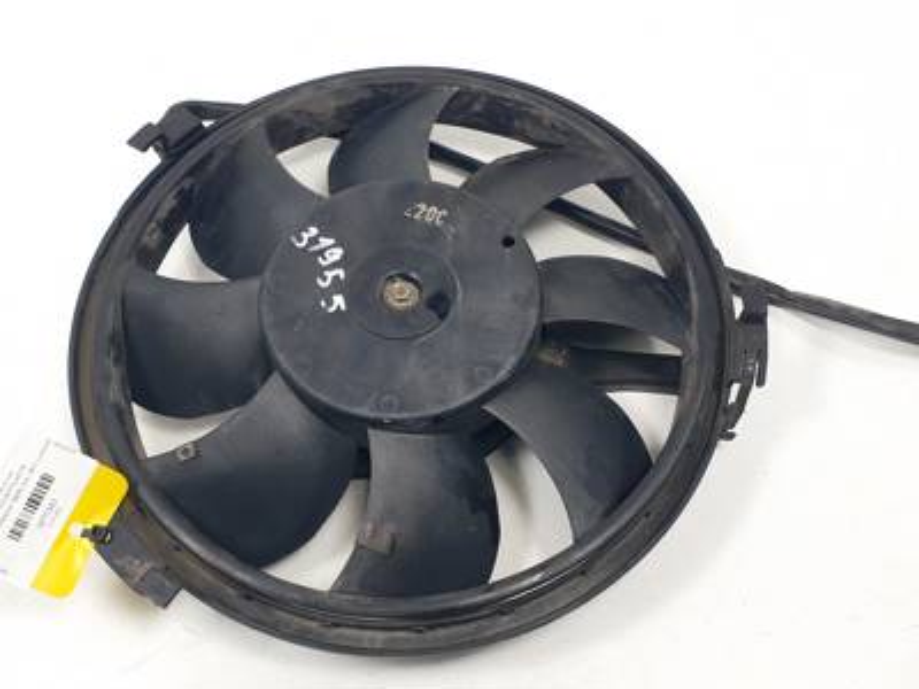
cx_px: 460
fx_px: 690
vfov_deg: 53.1
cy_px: 344
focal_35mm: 26
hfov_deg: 67.3
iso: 50
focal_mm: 4.3
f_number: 2.4
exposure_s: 1/180
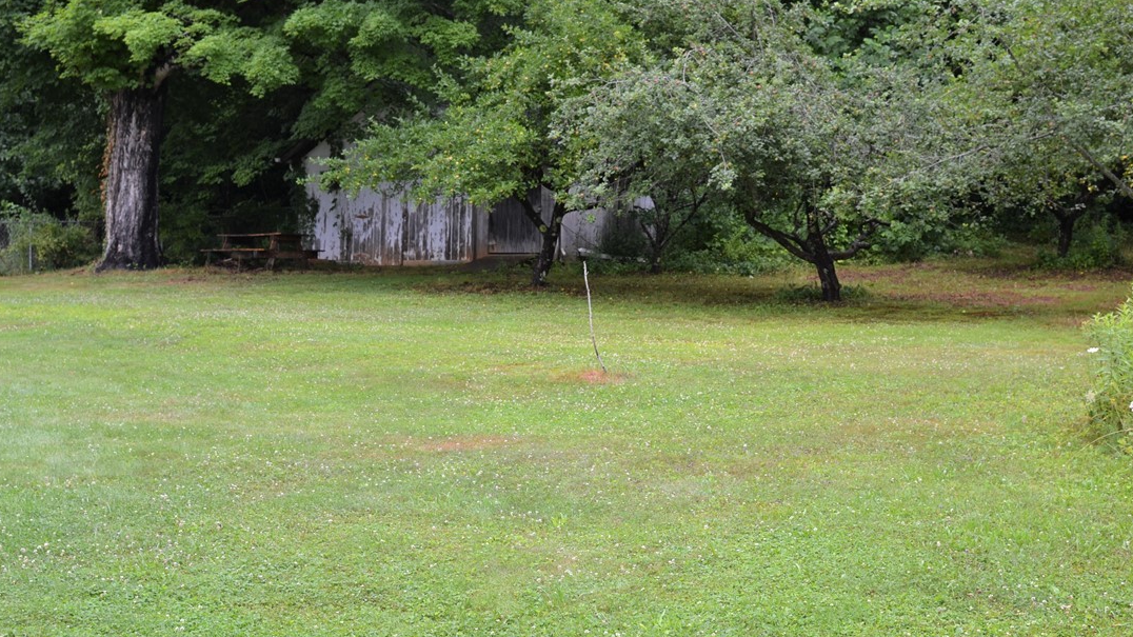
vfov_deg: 21.6
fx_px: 1668
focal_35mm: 56
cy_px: 318
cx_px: 566
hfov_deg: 37.5
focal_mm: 35
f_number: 5.6
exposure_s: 1/125
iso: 200
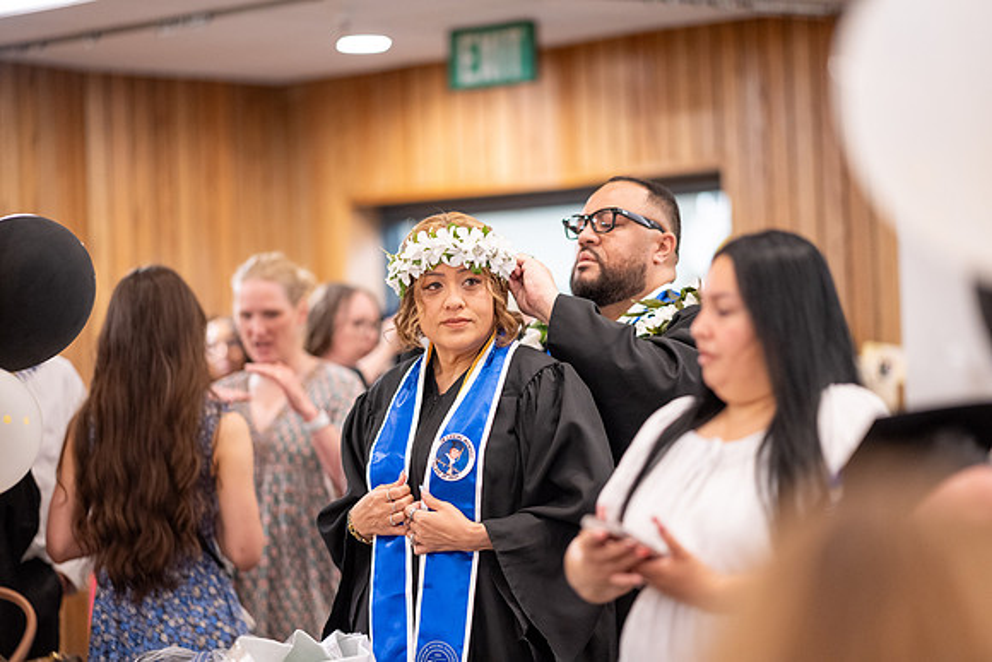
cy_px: 331
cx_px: 496
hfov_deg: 19.5
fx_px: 2894
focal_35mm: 105
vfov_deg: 13.0
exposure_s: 1/125
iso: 1000
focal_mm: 105
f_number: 1.4
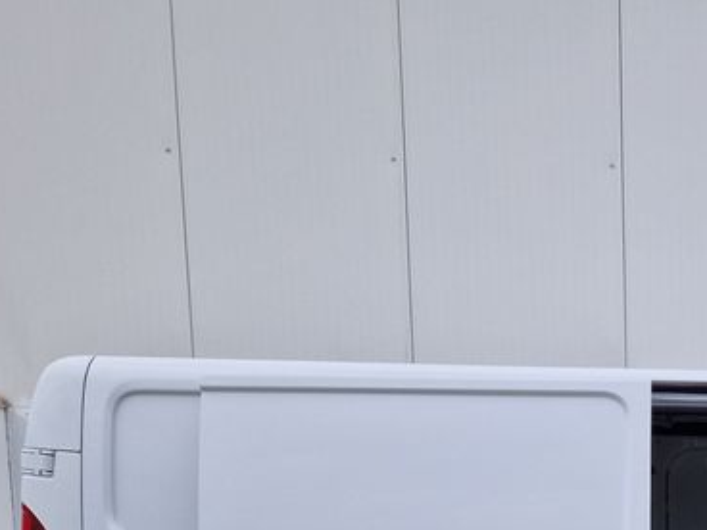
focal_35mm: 64
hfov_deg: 27.3
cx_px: 805
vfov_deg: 20.6
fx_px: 1307
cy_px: 720
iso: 50
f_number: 1.8
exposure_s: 1/714
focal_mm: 5.4
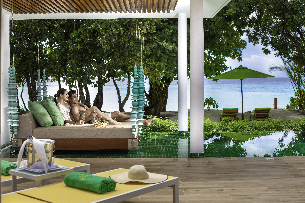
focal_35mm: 50
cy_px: 102
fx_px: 424
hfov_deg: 39.6
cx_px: 152
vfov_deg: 27.0
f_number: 5.6
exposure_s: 1/500
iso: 100
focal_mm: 50
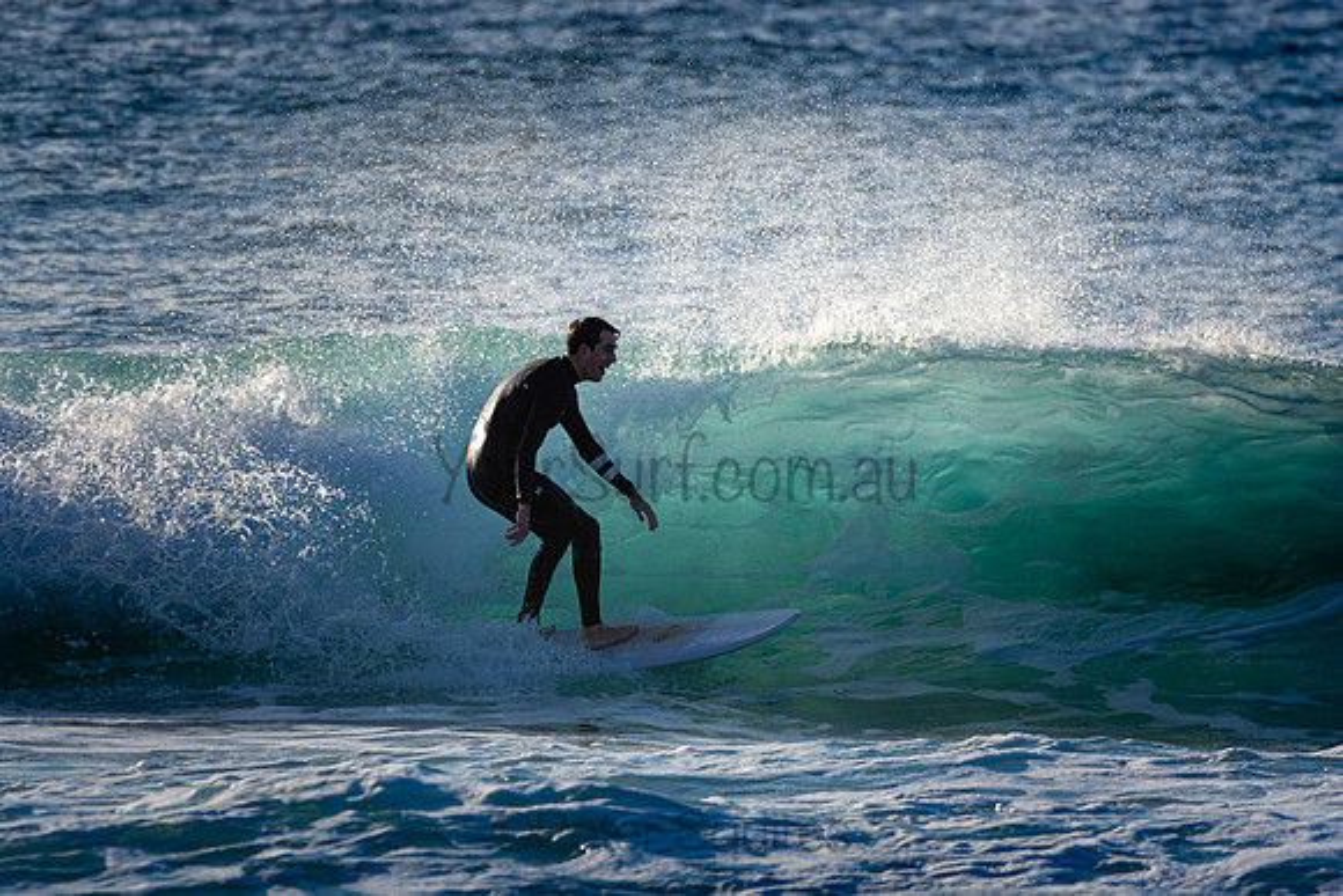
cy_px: 448
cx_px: 672
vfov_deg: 1.8
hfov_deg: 2.7
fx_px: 27984
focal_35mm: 750
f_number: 5.6
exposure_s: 1/640
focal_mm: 500
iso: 125
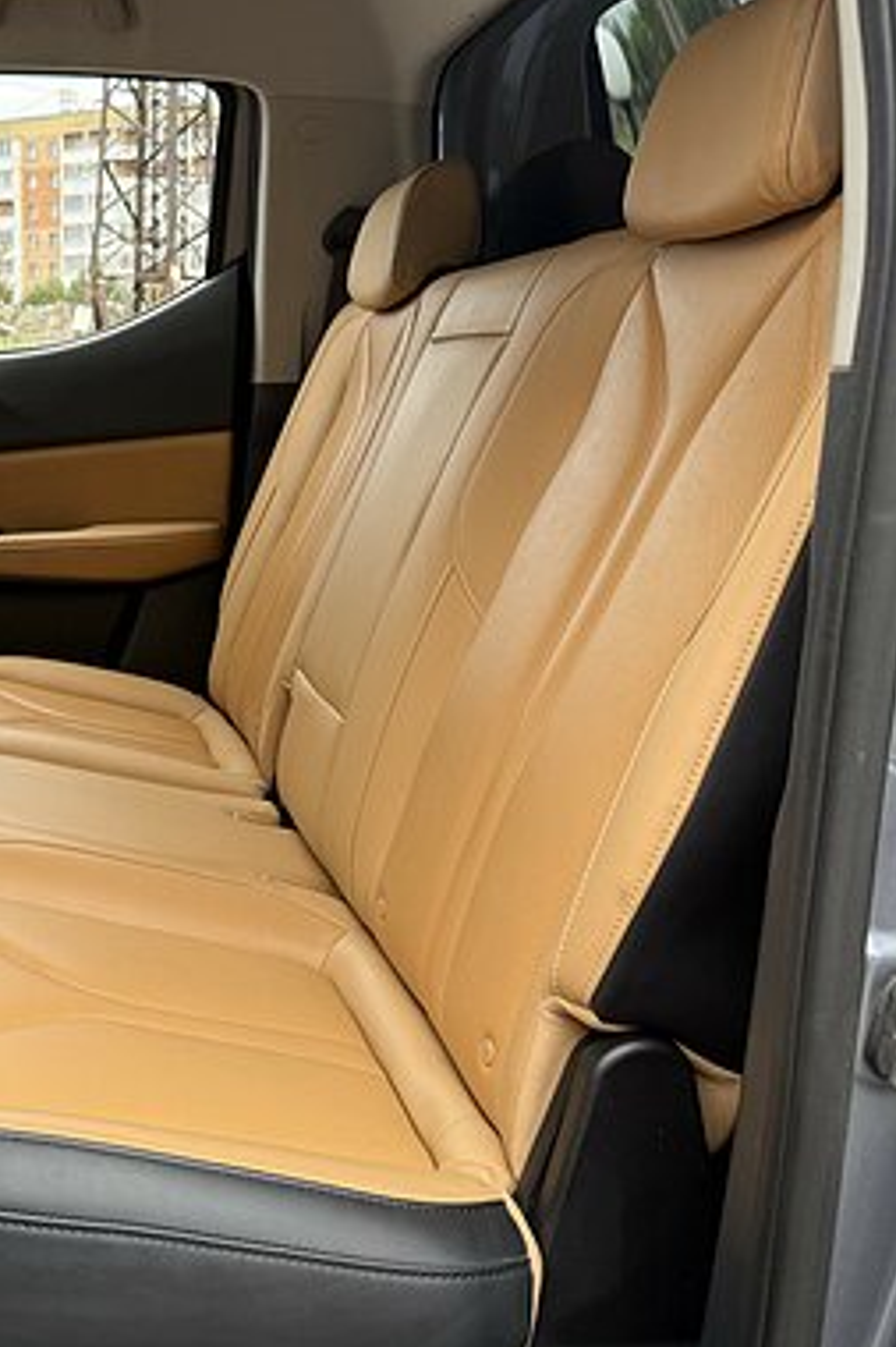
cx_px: 113
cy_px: 633
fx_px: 1345
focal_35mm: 36
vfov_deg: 53.1
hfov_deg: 35.0
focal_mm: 6.76
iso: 100
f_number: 1.78
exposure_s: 1/159
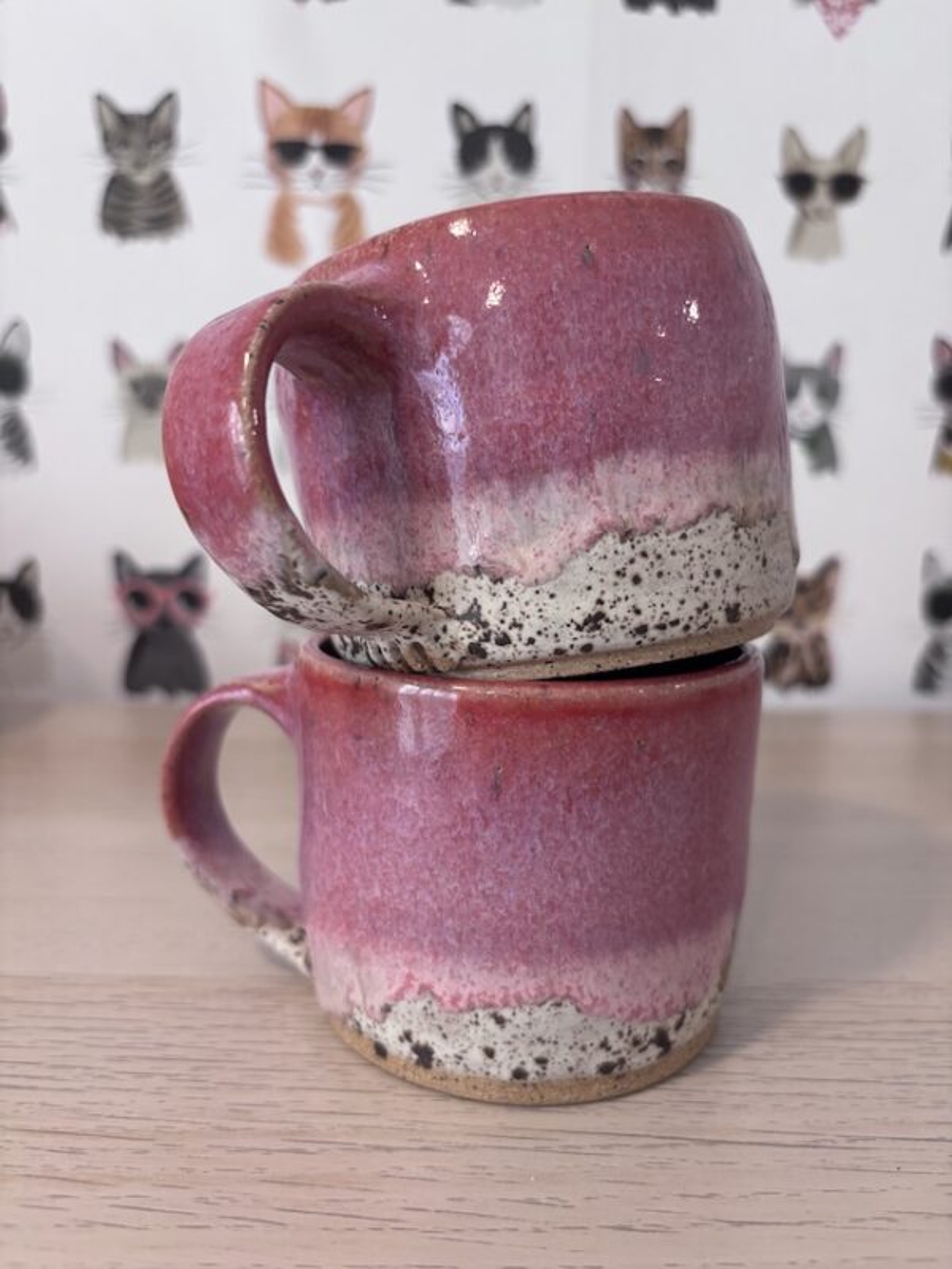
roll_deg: -2.0
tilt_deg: -9.2
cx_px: 476
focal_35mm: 26
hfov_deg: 53.1
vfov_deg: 67.3
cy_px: 634
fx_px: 953
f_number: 1.6
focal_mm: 5.96
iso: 200
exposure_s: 1/60
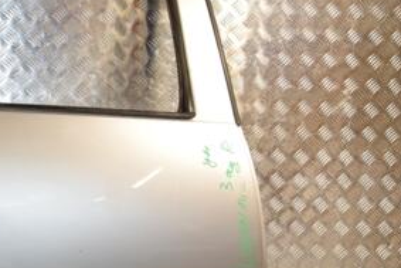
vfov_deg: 19.4
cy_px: 180
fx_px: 780
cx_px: 40
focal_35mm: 70
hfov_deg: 27.8
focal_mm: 22
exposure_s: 1/200
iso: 800
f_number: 5.6
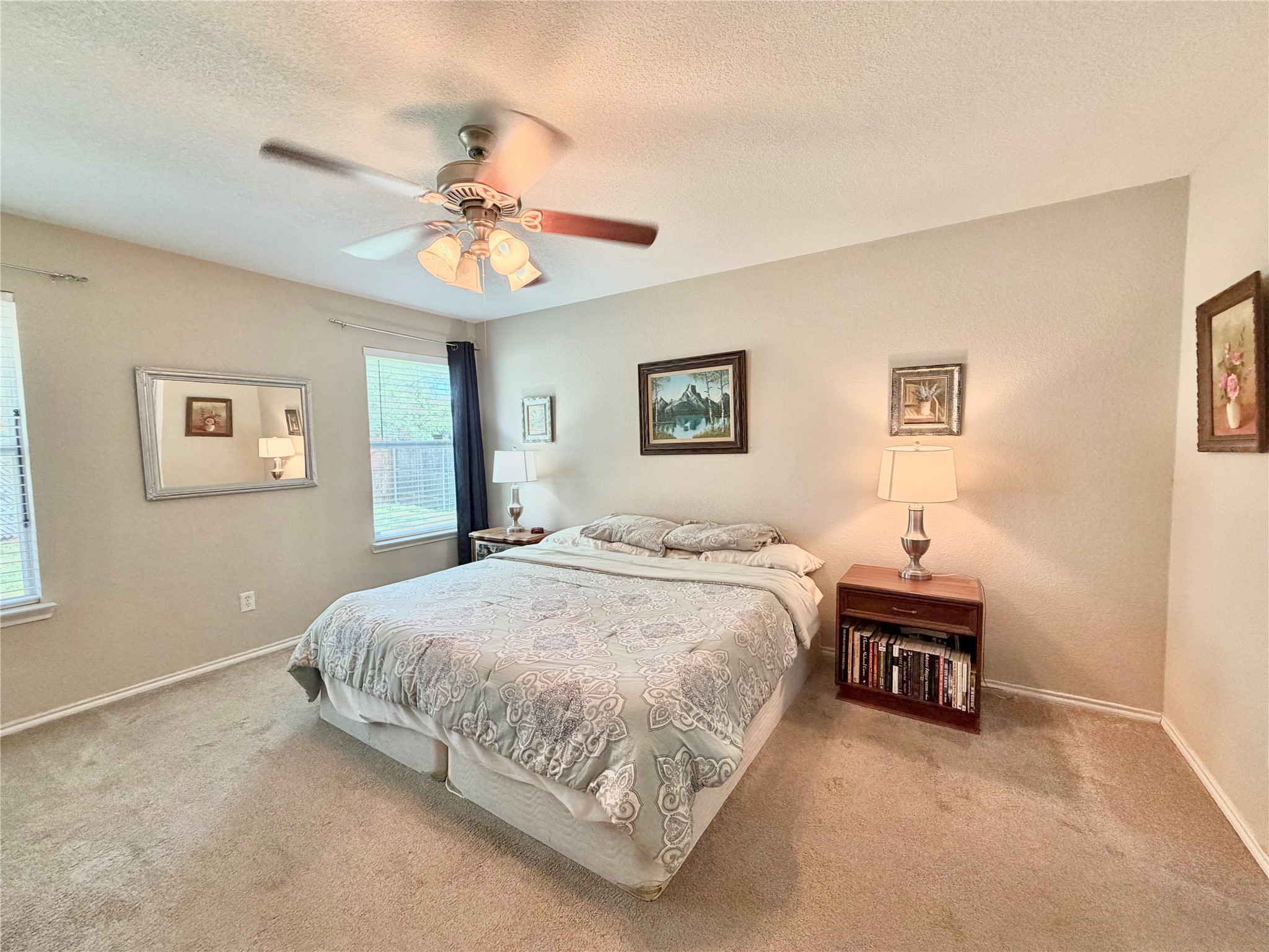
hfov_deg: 102.1
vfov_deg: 85.7
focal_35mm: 14
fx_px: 513
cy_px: 476
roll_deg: +0.1
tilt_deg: -3.5
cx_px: 634
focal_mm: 2.22
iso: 200
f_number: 2.2
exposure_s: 1/60
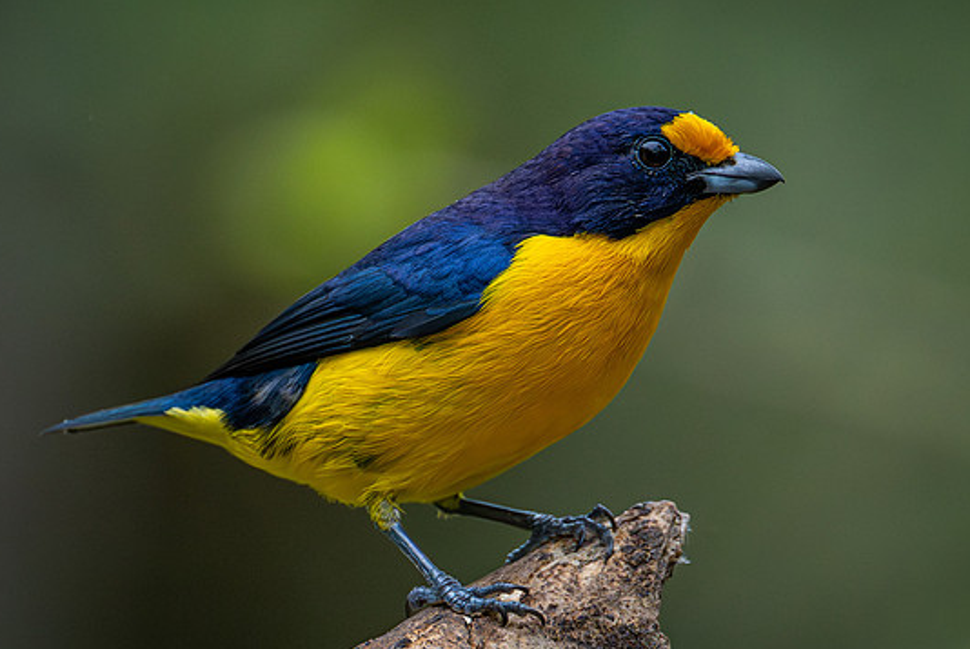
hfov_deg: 1.6
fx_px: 34165
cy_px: 539
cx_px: 732
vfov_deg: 1.1
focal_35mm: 1267
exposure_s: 1/500
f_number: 6.3
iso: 6400
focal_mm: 560
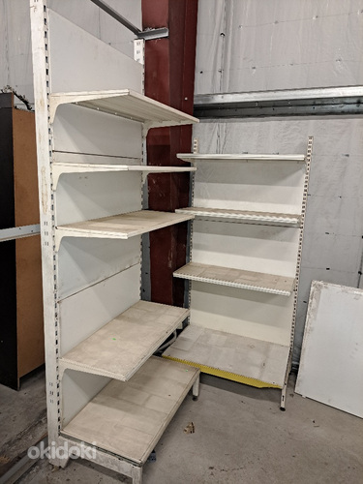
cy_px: 242
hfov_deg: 56.8
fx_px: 336
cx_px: 182
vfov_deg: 71.6
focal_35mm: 24
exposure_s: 1/33
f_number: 1.8
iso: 250
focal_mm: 5.23
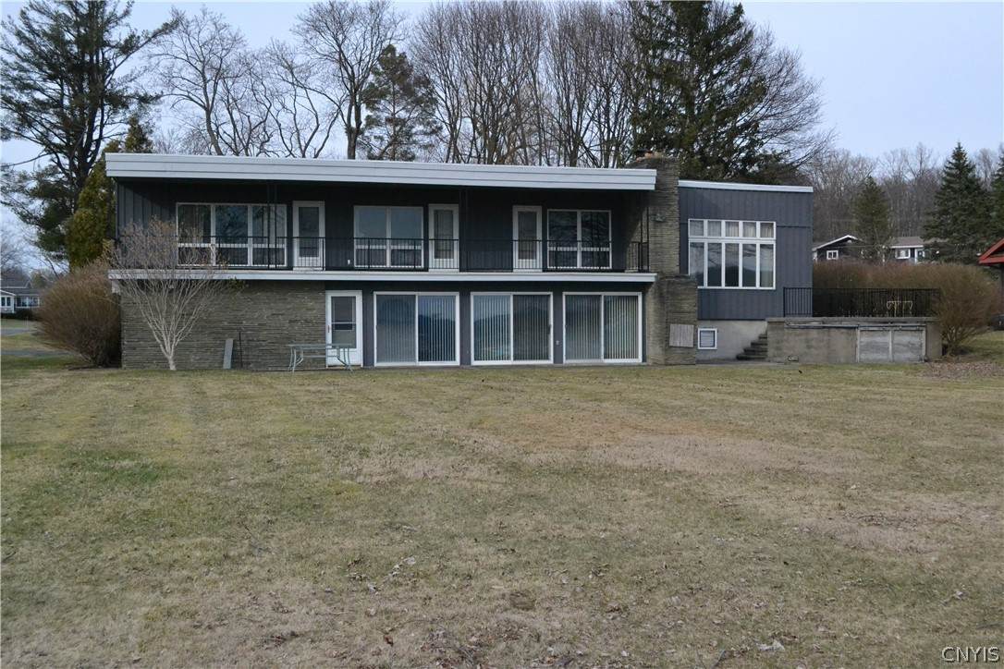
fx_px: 1088
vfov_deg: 34.2
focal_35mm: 39
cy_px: 334
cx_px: 502
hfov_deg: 49.6
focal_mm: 26
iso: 3200
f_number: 8
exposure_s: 1/4000
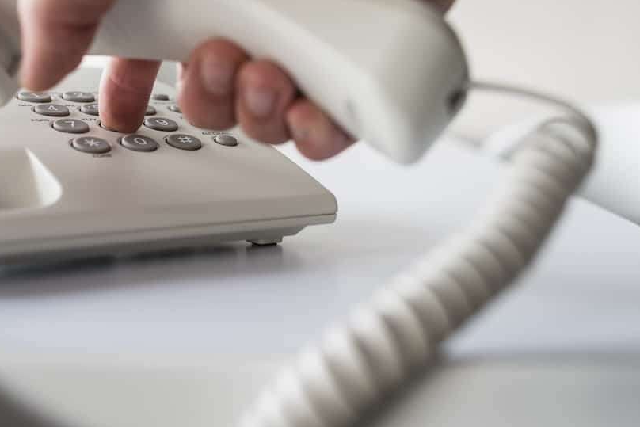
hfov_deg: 37.9
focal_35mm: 52
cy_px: 126
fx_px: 925
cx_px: 239
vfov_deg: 25.8
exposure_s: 1/25
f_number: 4
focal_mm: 35
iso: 125
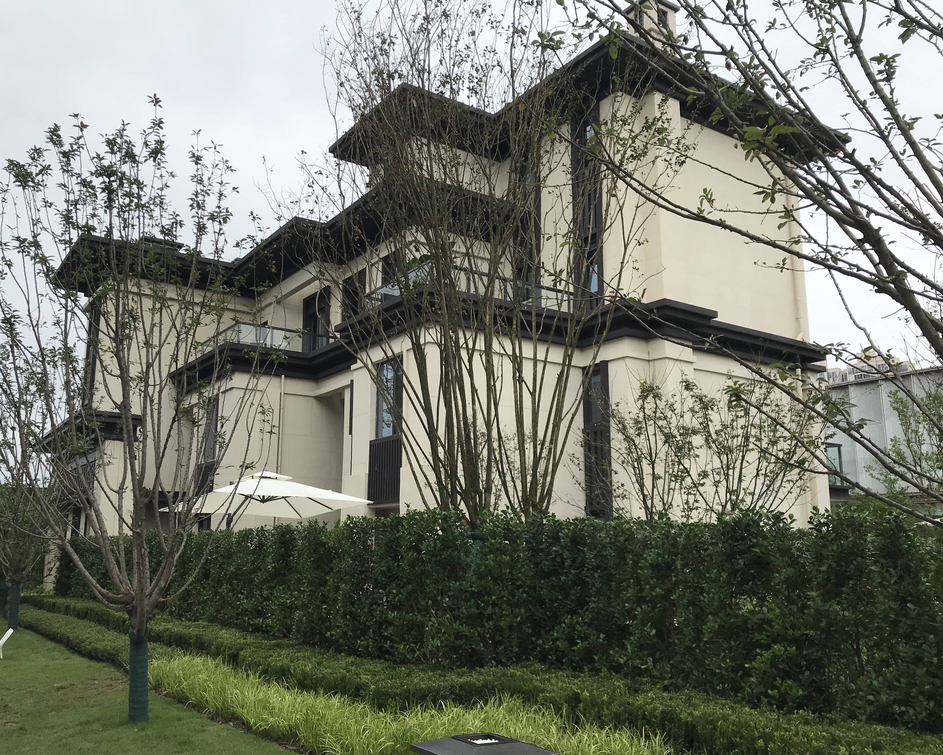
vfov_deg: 48.5
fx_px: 837
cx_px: 432
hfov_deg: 58.7
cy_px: 387
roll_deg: +0.1
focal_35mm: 30
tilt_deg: +11.3
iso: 20
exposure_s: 1/785
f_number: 1.8
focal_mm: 3.99
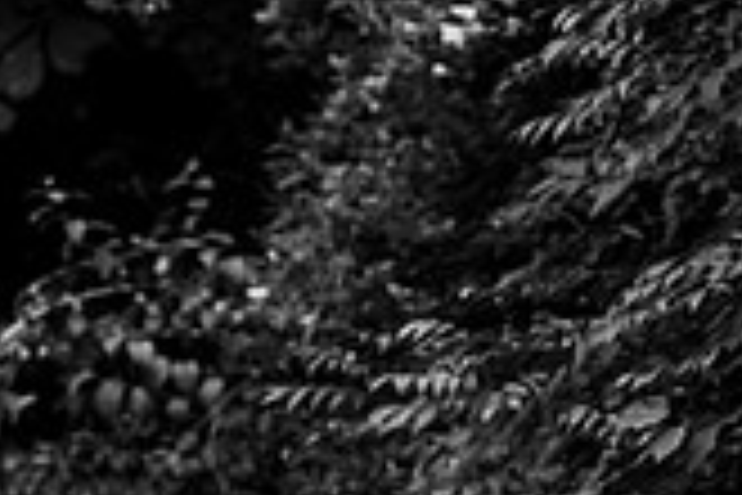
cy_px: 677
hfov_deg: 4.6
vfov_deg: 3.1
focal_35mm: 447
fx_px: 9212
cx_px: -540
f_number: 3.5
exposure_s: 1/800
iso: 400
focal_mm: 127
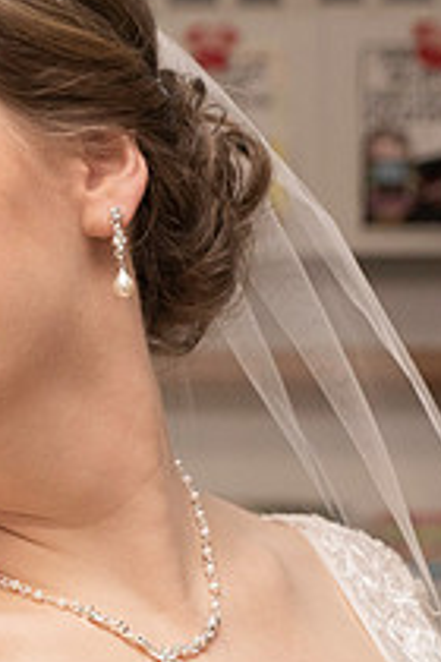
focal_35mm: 199
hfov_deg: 6.6
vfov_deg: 10.3
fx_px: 3656
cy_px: 183
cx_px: -615
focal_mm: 50
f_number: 4.5
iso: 640
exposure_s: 1/200
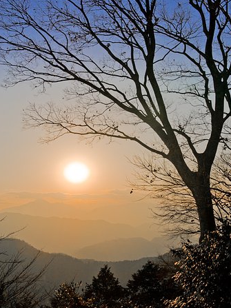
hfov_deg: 32.9
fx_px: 392
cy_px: 143
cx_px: 115
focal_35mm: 44
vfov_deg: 42.9
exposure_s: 1/1250
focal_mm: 40
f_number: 13
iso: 200
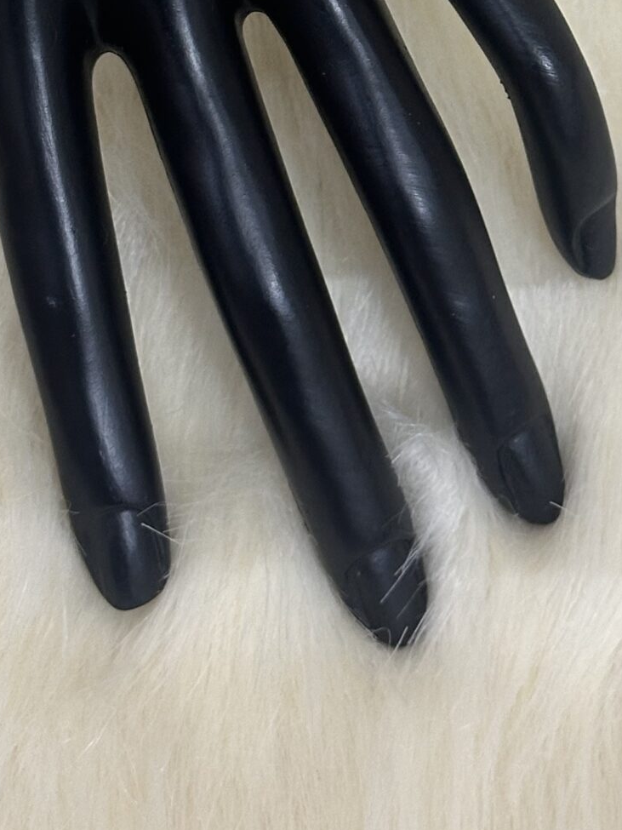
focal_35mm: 126
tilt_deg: -58.3
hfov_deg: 11.7
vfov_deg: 15.1
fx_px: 3019
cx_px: 430
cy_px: -152
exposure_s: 1/60
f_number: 1.78
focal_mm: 6.86
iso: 200
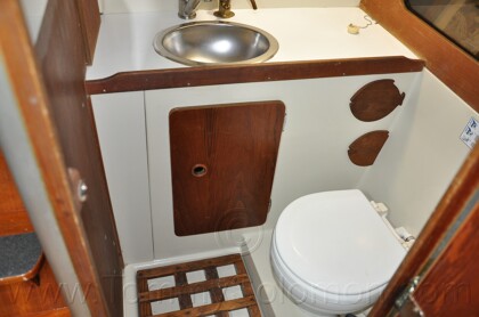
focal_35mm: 32
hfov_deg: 59.6
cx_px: 240
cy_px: 158
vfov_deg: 41.5
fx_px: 418
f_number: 3.8
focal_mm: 21
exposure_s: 1/60
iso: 800
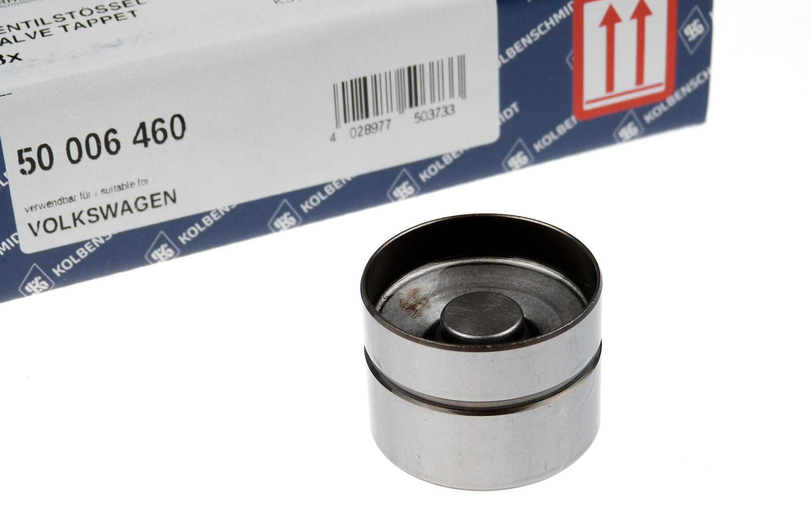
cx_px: 401
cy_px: 275
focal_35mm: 88
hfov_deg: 23.5
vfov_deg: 14.9
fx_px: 1945
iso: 100
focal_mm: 14.8
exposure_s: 1/125
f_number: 3.6
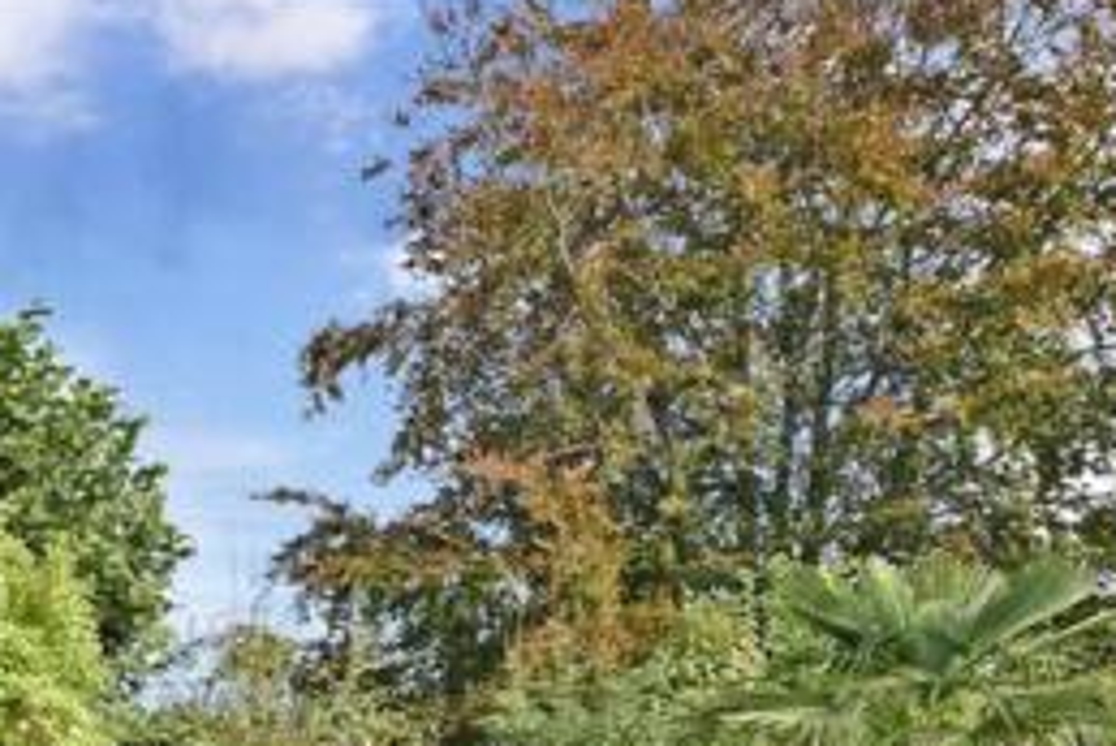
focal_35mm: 38
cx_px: 237
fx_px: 1179
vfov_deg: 29.5
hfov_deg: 48.1
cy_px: 925
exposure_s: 1/200
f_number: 9
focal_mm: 10
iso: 400
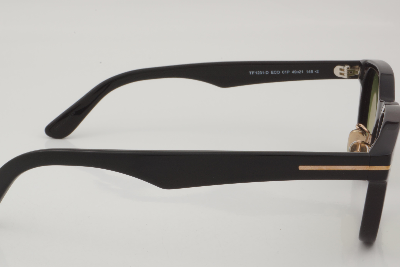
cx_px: 183
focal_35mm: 84
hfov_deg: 24.2
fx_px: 933
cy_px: 147
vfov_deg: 16.3
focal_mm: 50
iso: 100
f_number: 32
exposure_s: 1/3
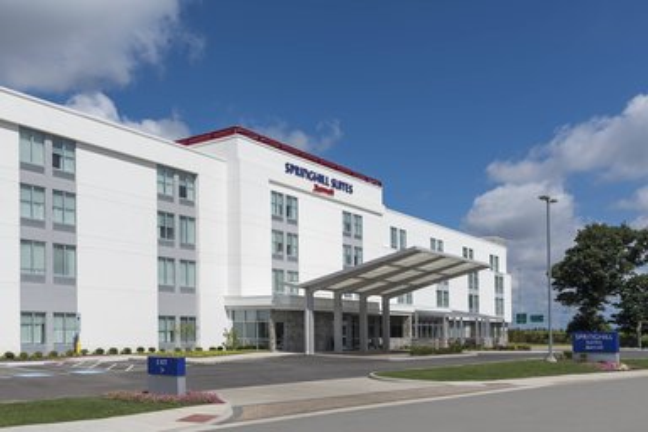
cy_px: 216
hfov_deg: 61.9
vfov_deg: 43.6
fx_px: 540
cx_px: 324
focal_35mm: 30
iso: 100
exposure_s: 1/320
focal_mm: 30
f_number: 10
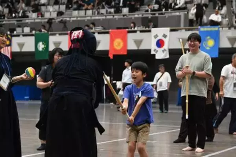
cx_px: 118
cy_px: 78
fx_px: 544
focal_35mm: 83
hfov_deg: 24.5
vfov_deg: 16.4
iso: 5000
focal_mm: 83
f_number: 5
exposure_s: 1/320
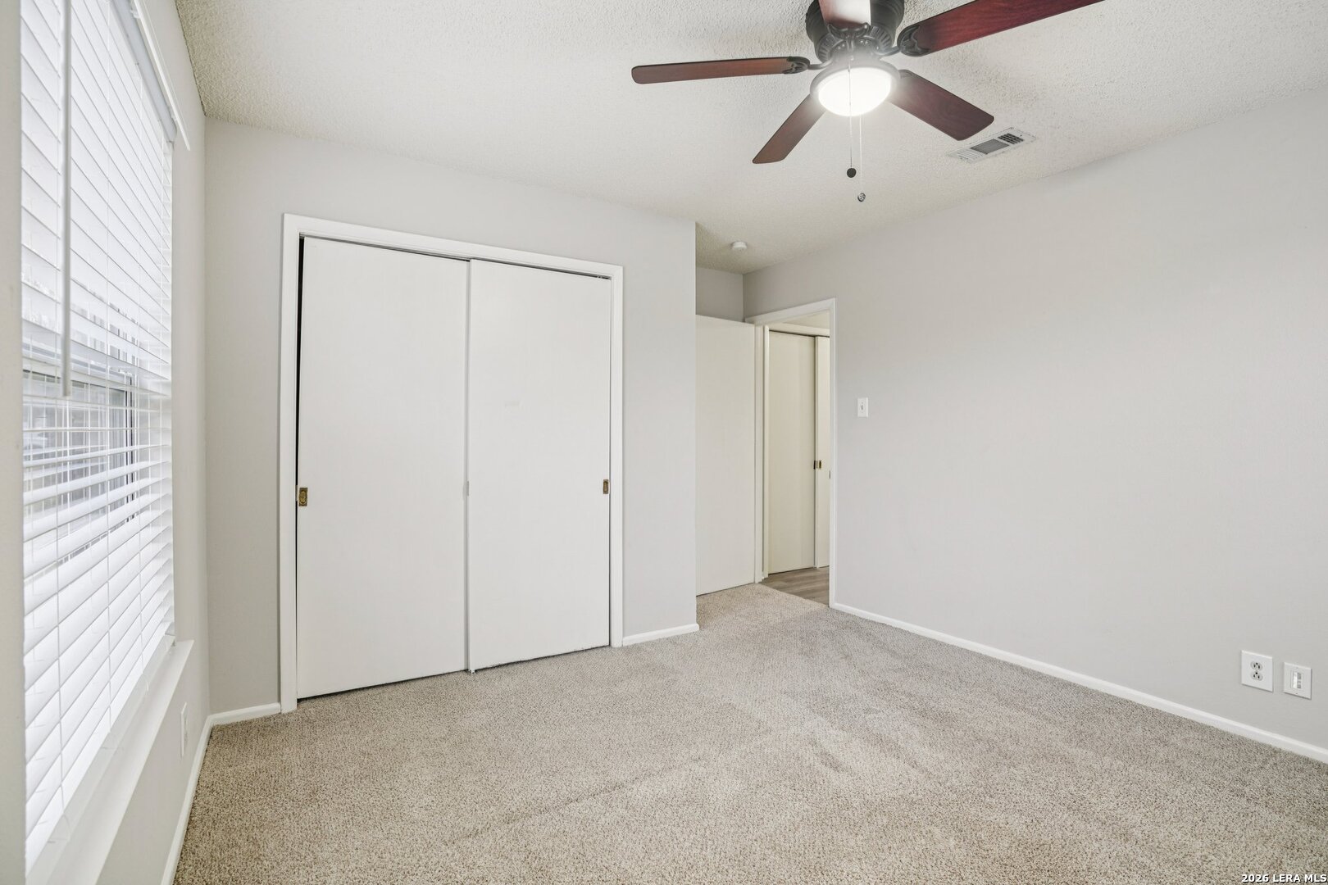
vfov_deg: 73.7
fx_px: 590
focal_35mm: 16
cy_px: 442
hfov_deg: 96.7
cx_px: 664
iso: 400
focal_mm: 16
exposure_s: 1/2
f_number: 8
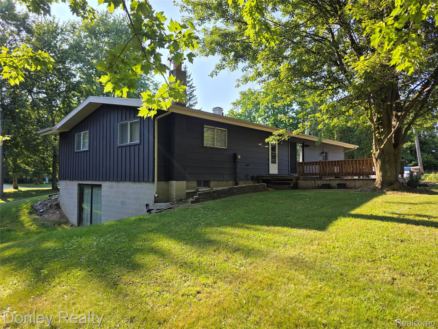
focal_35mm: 23
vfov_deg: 58.9
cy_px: 164
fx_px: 291
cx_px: 219
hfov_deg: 73.9
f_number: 1.7
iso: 80
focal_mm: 6.3
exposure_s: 1/1704
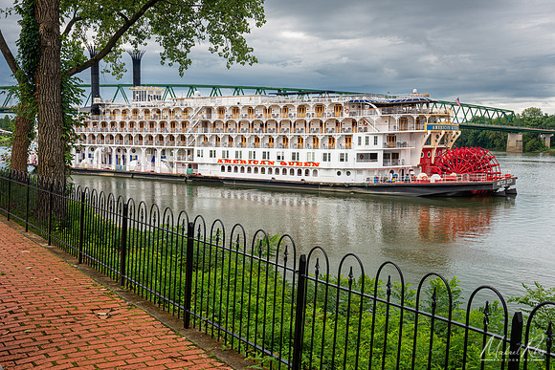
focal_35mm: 38
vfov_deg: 35.1
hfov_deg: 50.7
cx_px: 278
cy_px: 185
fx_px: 586
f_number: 13
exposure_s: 1/50
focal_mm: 38
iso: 64
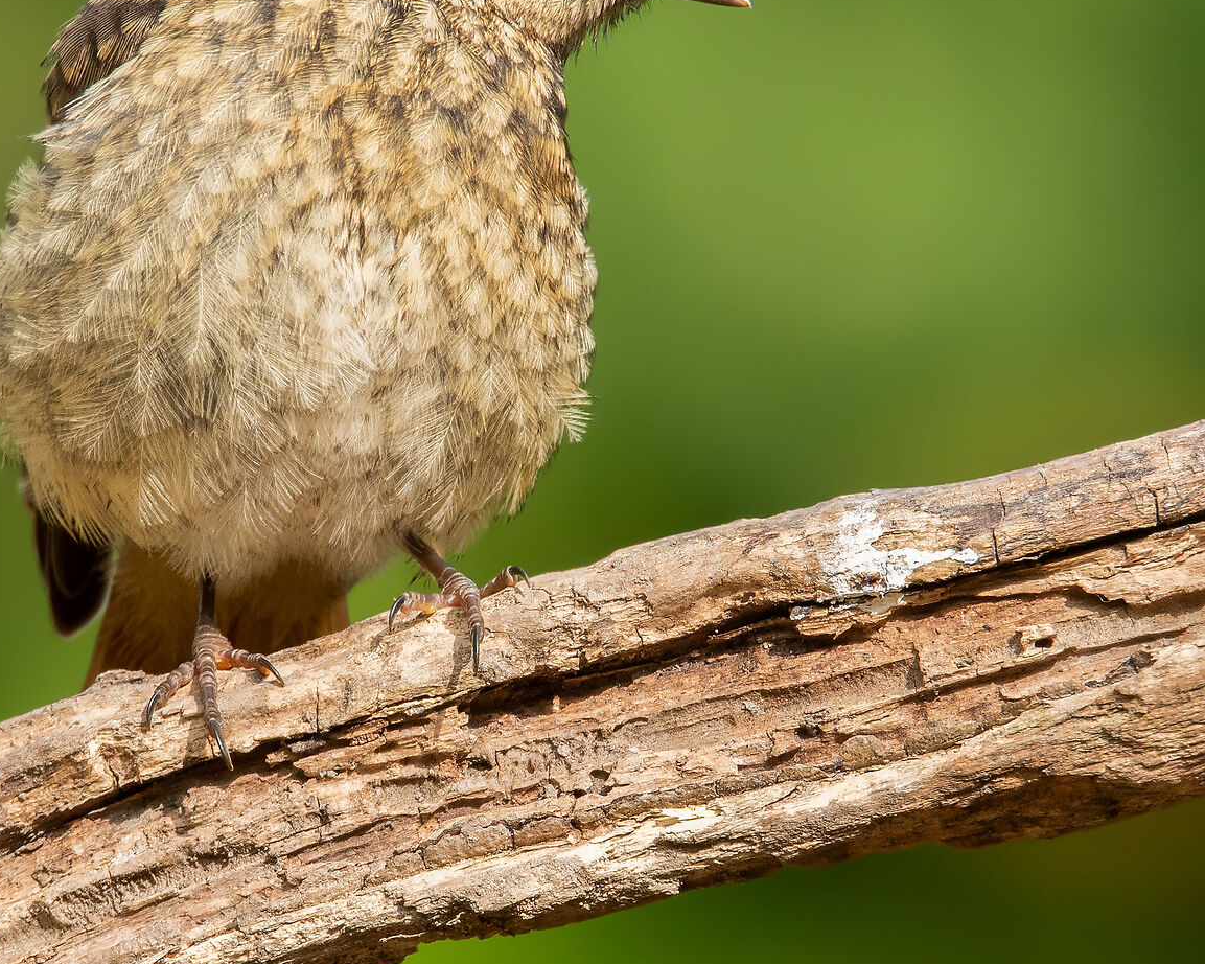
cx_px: 504
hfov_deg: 0.8
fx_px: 83581
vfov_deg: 0.7
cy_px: 369
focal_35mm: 2344
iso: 250
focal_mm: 600
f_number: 8
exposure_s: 1/500
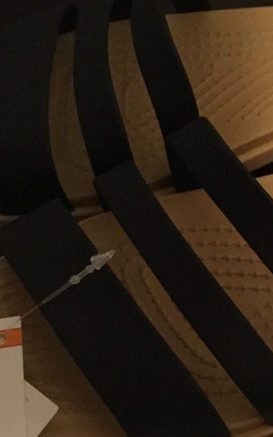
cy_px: 283
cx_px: 341
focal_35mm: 75
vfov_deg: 27.4
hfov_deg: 16.6
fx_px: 892
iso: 500
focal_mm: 3.3
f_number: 2.4
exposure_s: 1/15
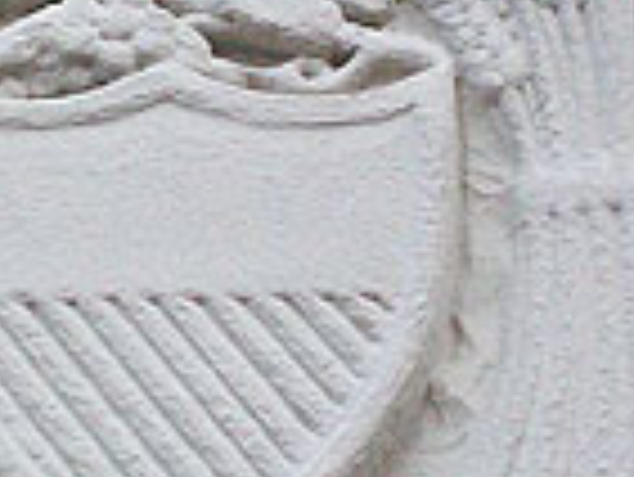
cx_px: 108
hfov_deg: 5.7
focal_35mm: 345
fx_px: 6324
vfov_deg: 4.3
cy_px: 117
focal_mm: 18
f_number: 4.8
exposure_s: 1/257
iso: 345
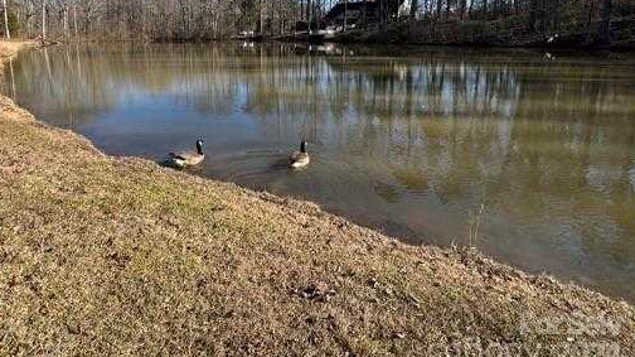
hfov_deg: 91.2
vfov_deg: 57.4
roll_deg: +0.4
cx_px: 247
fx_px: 303
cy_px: 83
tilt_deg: -8.4
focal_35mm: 18
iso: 32
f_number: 1.8
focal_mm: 1.57
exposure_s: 1/501
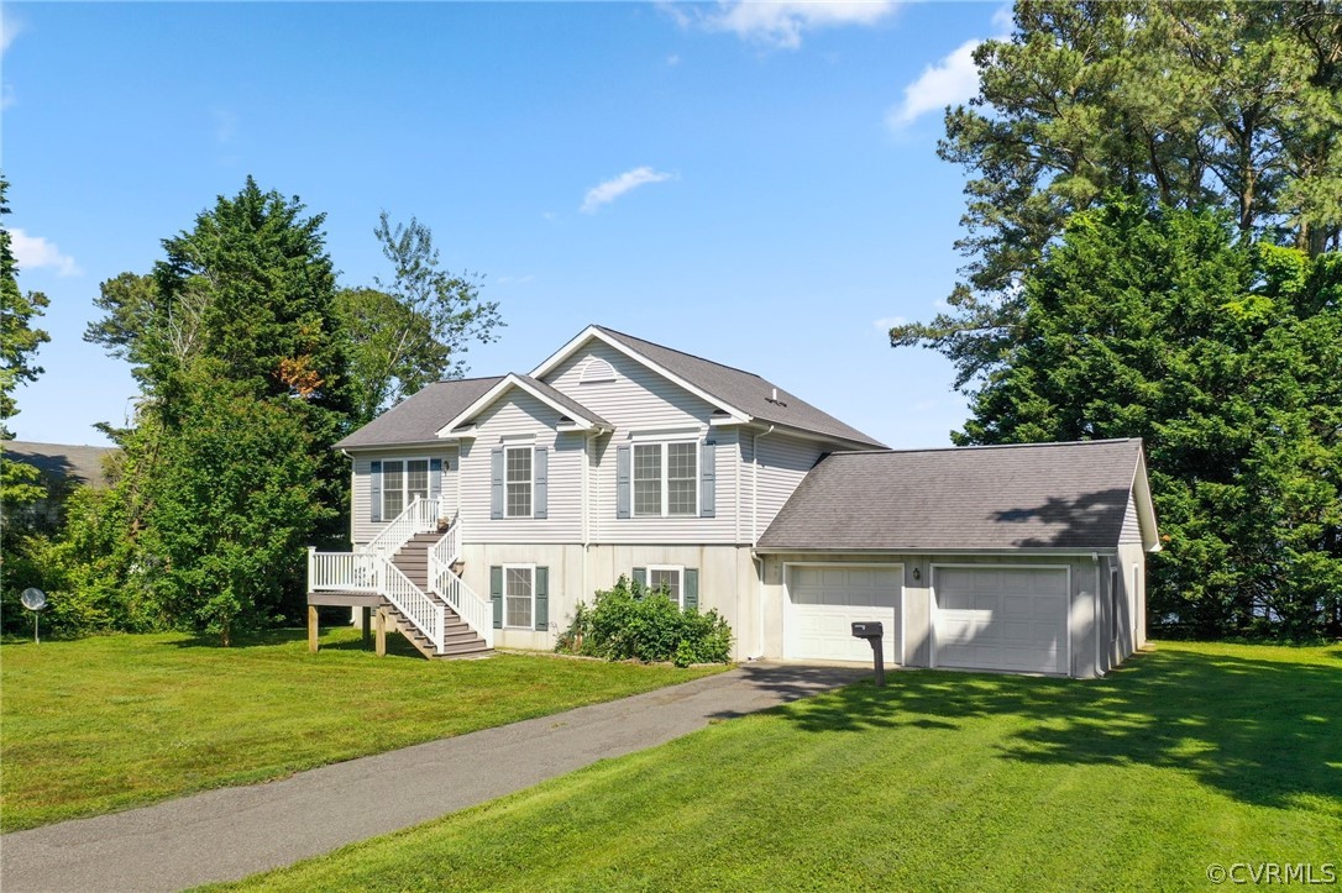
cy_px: 446
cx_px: 671
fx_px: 1043
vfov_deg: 46.4
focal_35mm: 28
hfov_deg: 65.5
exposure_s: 1/50
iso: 100
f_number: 3.5
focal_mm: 10.26
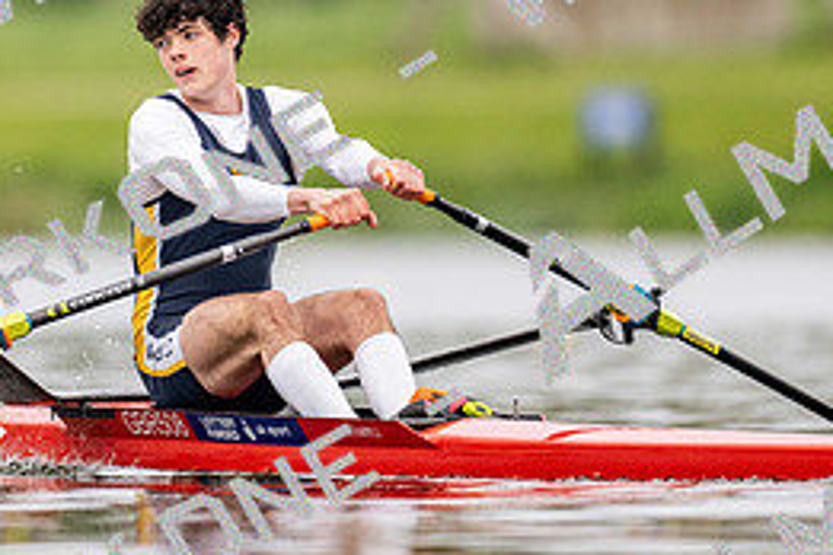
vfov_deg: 1.0
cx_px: 255
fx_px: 30842
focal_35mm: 1333
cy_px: 81
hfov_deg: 1.5
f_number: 4
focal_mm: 600
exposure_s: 1/2500
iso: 1000
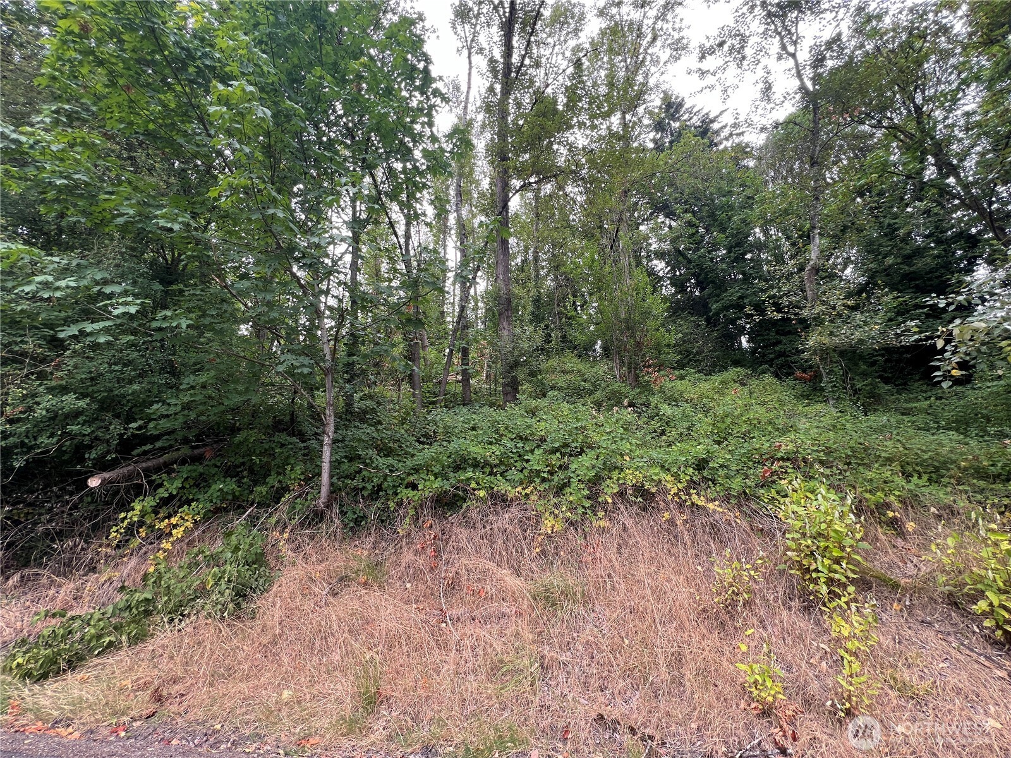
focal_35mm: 13
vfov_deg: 89.9
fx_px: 380
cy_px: 379
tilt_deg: +21.4
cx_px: 506
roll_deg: +0.4
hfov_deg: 106.2
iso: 40
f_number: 1.8
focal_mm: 1.57
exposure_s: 1/99
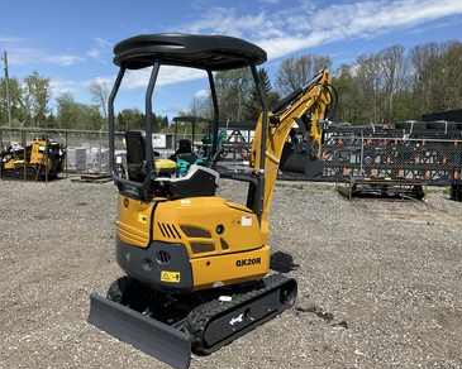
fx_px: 424
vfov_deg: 47.1
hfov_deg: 57.1
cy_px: 187
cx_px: 211
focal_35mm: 31
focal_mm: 3
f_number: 1.8
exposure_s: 1/1912
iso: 25
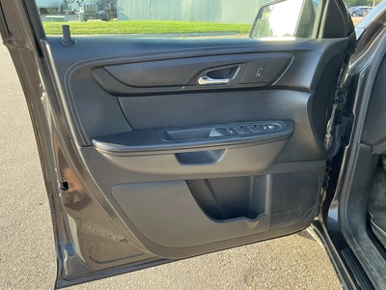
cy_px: 145
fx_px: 312
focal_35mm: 28
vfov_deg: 49.7
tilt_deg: -21.6
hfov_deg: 63.4
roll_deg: +0.0
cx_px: 193
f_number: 1.8
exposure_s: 1/122
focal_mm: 3
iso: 32
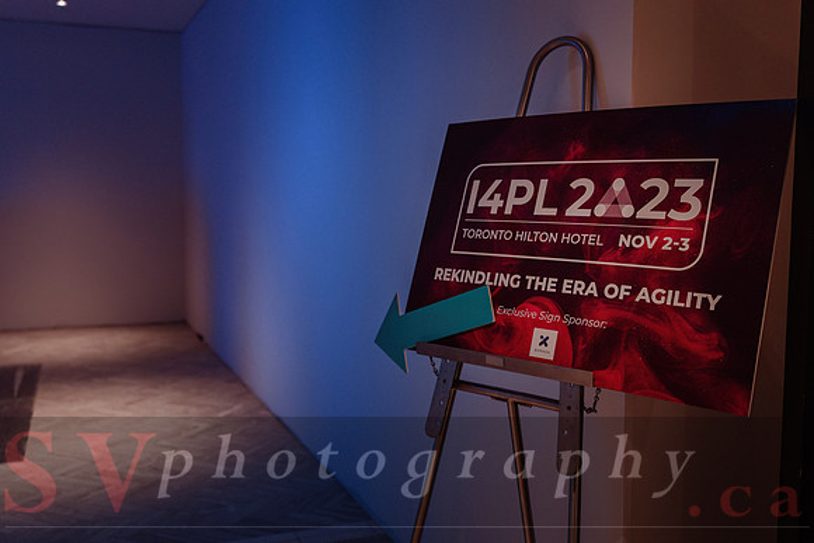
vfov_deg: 35.3
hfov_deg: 51.0
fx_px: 853
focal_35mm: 38
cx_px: 407
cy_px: 250
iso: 1000
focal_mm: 35
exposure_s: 1/160
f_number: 2.8
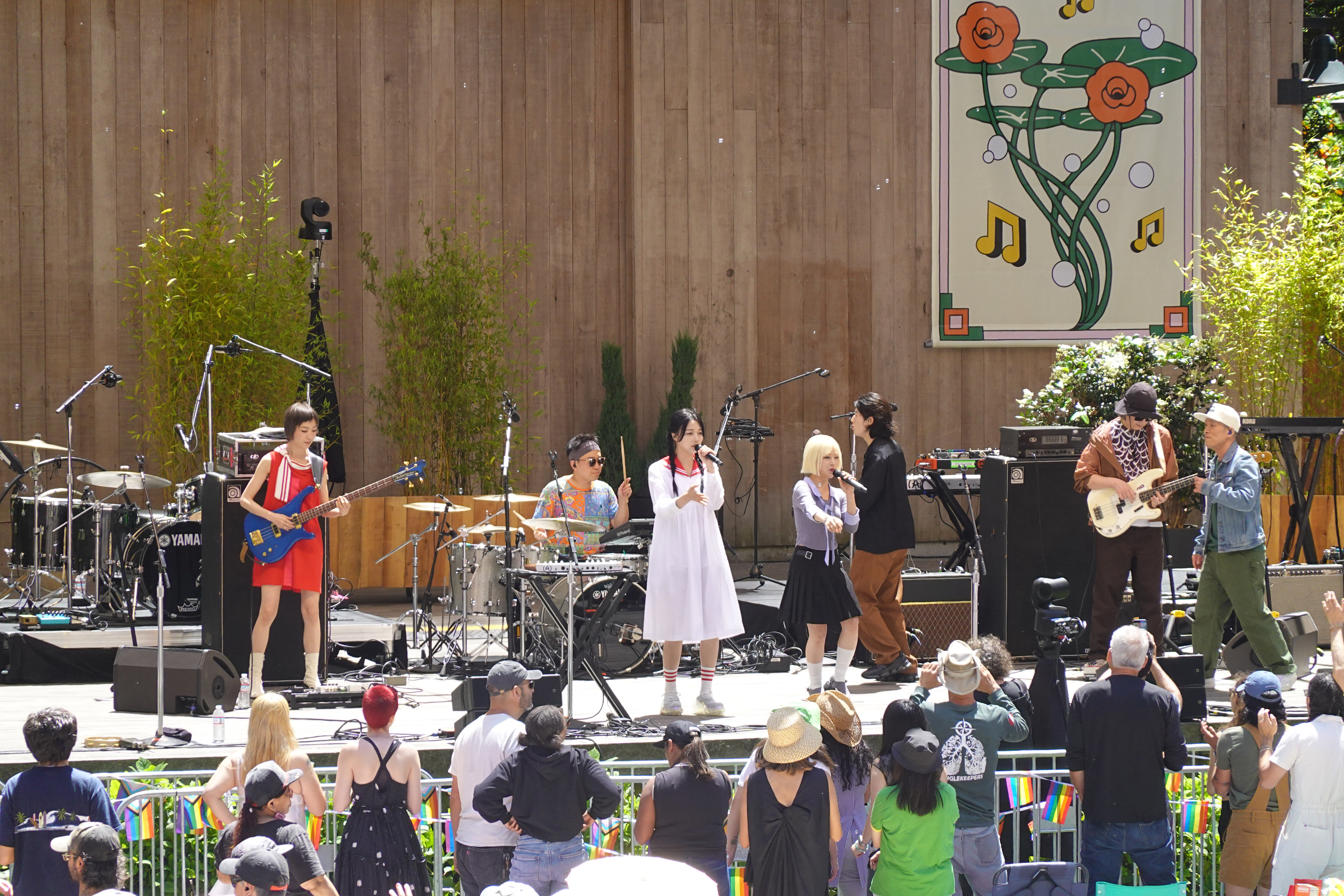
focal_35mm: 200
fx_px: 7466
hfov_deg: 10.3
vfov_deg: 6.9
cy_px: 448
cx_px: 672
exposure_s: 1/200
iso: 250
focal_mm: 72
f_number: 4.5
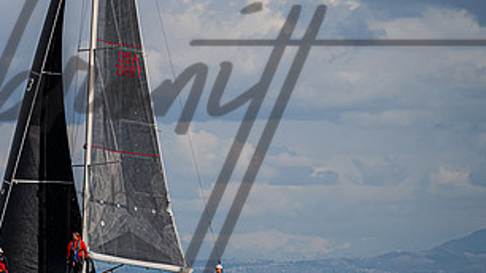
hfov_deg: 3.3
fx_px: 8439
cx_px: 90
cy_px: 62
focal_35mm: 655
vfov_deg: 1.9
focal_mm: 300
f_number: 5.6
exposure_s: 1/4000
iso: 400
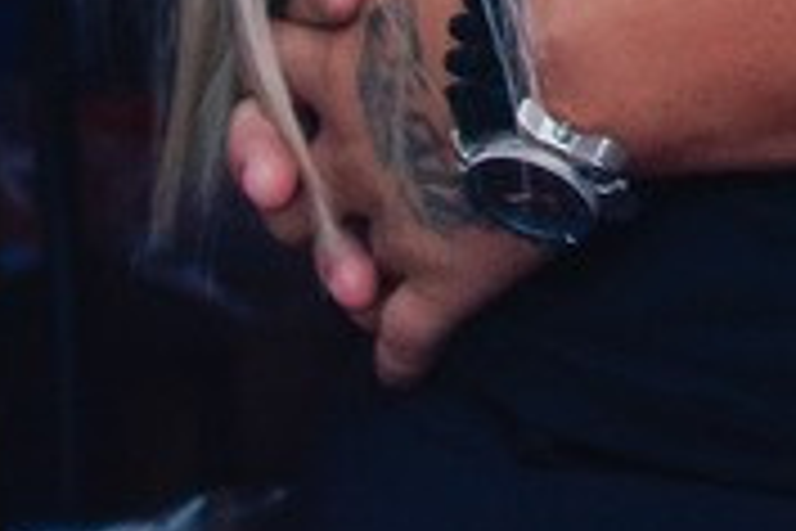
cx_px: 1632
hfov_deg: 8.5
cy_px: -1217
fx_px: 5063
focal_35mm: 229
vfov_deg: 5.5
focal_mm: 22
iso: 320
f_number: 2.8
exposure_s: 1/60
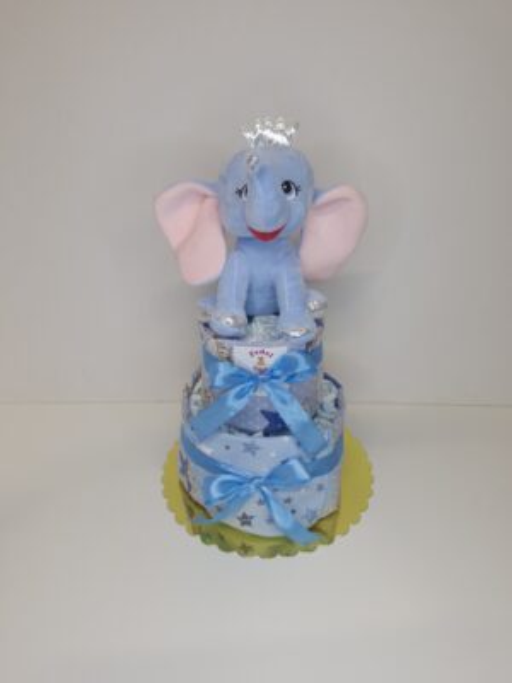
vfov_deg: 73.9
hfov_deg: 58.9
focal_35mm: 23
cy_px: 342
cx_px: 256
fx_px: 454
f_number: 1.8
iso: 80
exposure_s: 1/100
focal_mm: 5.54
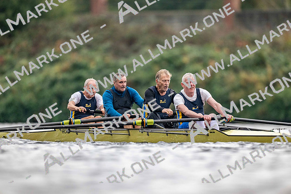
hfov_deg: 3.4
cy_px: 97
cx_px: 146
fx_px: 4851
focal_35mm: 600
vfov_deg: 2.3
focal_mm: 600
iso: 3200
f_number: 4
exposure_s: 1/2500
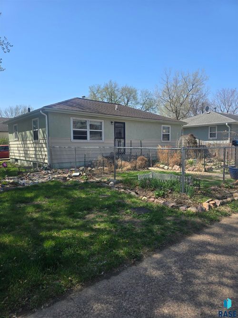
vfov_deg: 73.9
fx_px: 211
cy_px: 159
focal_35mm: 23
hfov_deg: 58.9
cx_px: 119
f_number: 1.7
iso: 12
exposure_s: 1/453
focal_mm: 6.3
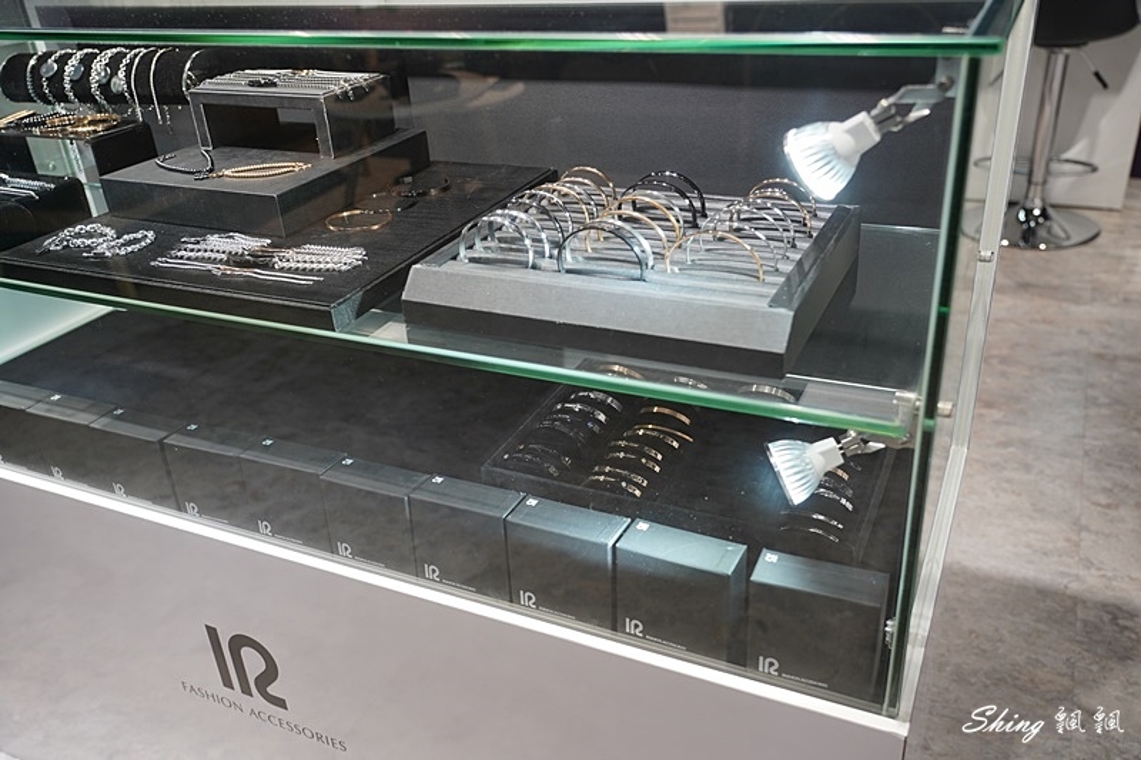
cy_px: 380
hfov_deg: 61.9
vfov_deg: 43.6
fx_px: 951
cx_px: 570
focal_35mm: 30
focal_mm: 30
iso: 250
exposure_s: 1/25
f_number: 4.5
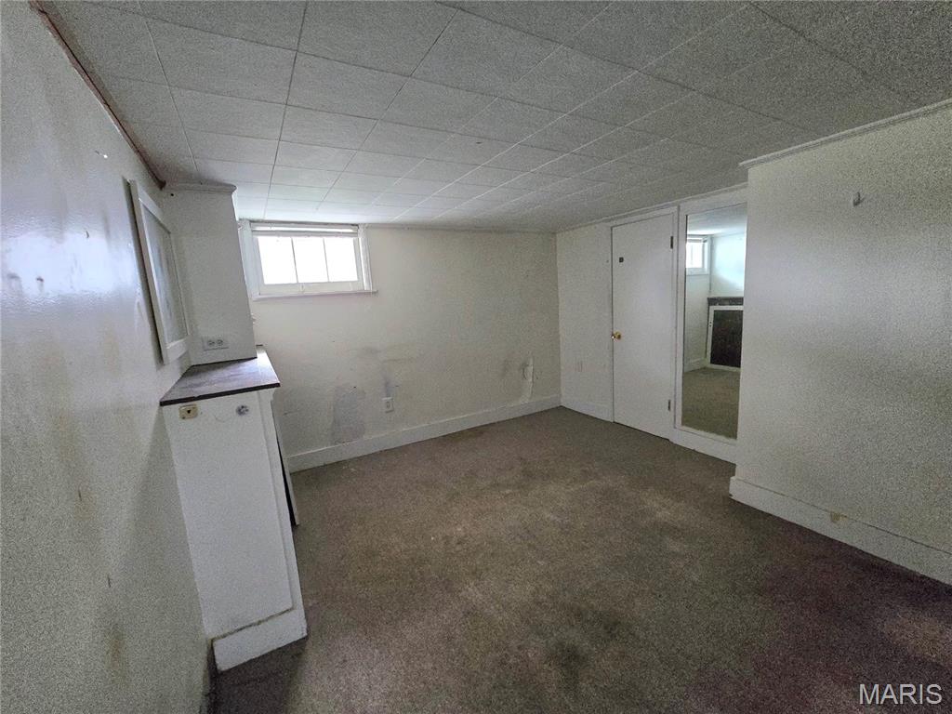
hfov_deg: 106.2
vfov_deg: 89.9
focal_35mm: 13
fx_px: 358
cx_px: 476
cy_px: 357
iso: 1250
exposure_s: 1/60.2
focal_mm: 2.2
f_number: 2.2
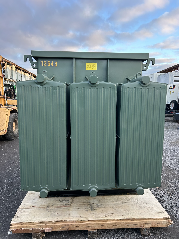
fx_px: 179
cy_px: 120
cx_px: 90
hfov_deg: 53.1
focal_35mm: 26
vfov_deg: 67.3
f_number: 1.5
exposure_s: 1/121
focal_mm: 5.7
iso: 40
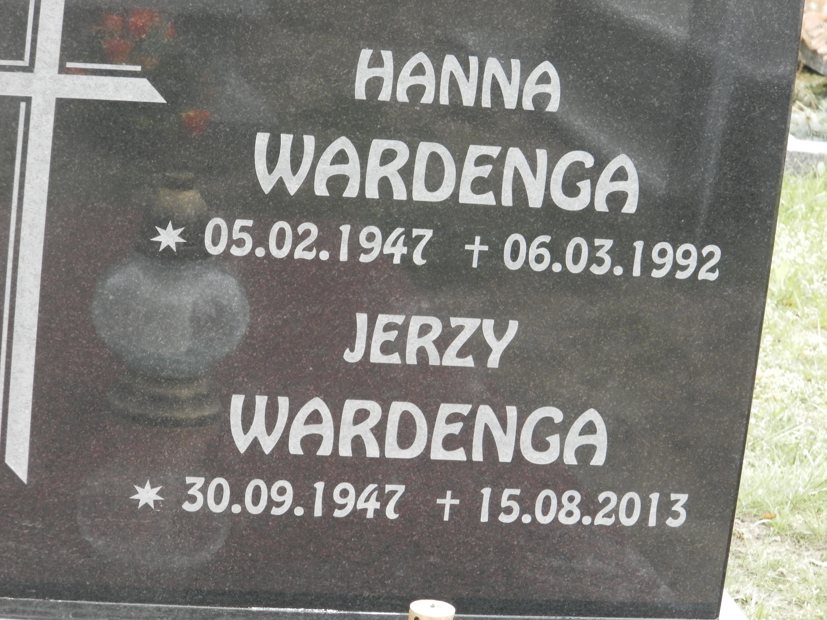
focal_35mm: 132
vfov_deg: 11.2
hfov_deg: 14.9
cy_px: 310
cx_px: 414
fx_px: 3154
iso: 200
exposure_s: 1/60
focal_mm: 23.6
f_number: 4.7
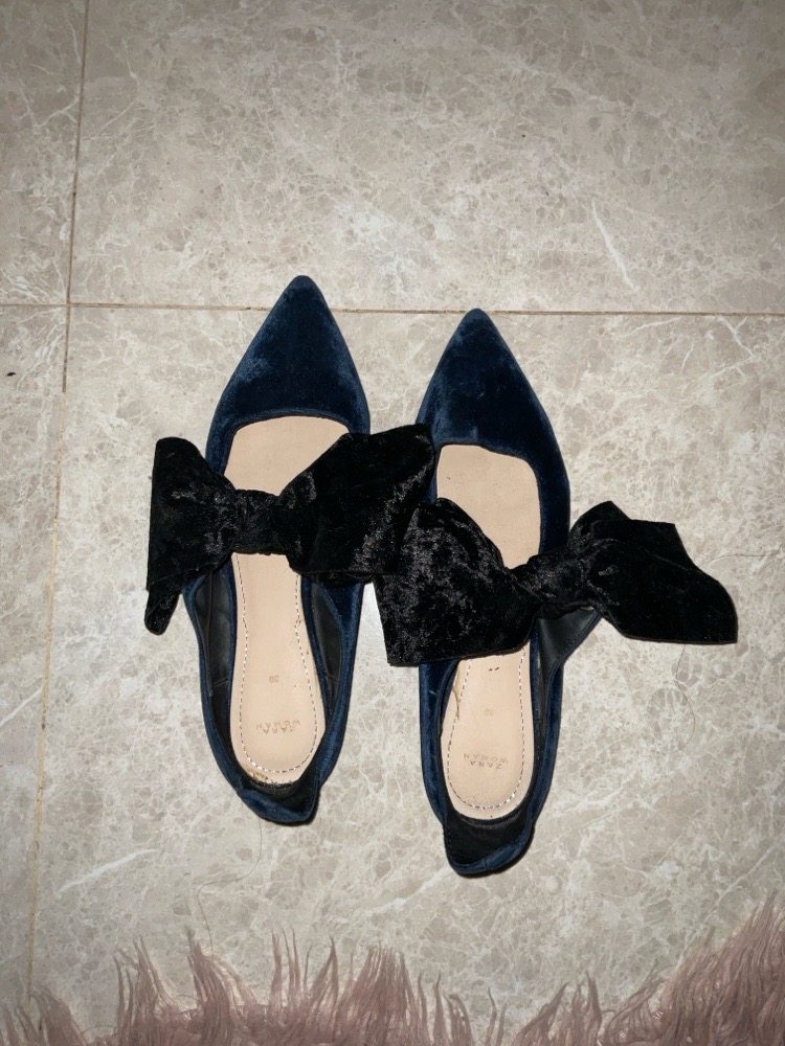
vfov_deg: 61.7
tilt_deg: -84.2
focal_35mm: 29
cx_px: 392
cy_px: 523
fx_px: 877
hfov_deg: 48.2
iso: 20
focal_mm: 3
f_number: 1.8
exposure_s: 1/54
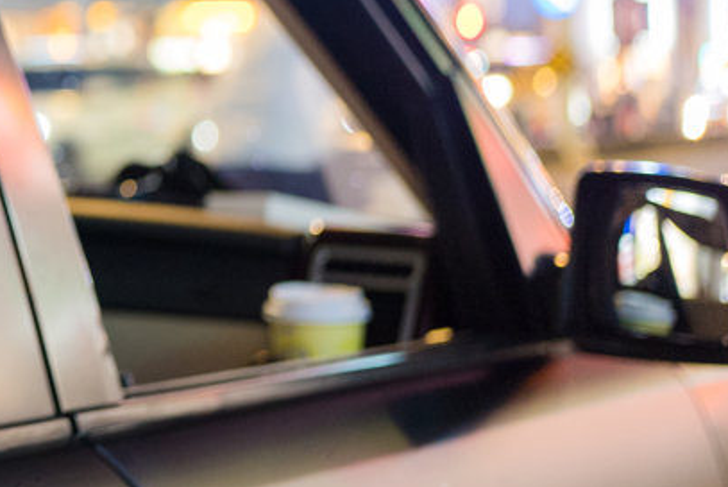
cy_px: -3
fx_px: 2388
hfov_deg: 16.0
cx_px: -340
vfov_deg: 11.5
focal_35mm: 118
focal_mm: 40
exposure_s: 1/40
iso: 1600
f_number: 2.5
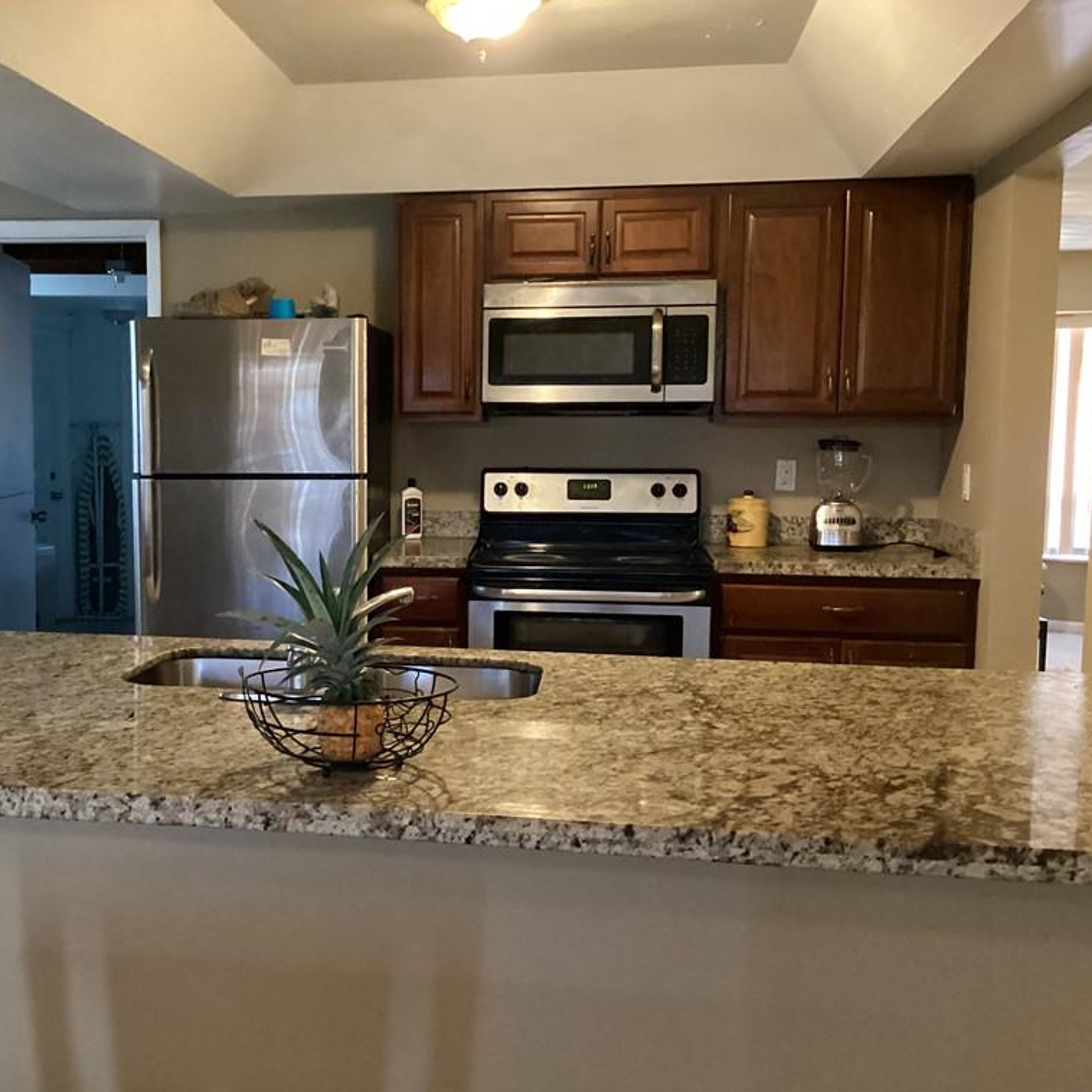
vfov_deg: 44.9
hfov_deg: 44.3
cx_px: 373
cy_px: 545
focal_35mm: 37
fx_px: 1321
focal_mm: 3.3
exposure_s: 1/24
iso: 640
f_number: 2.4
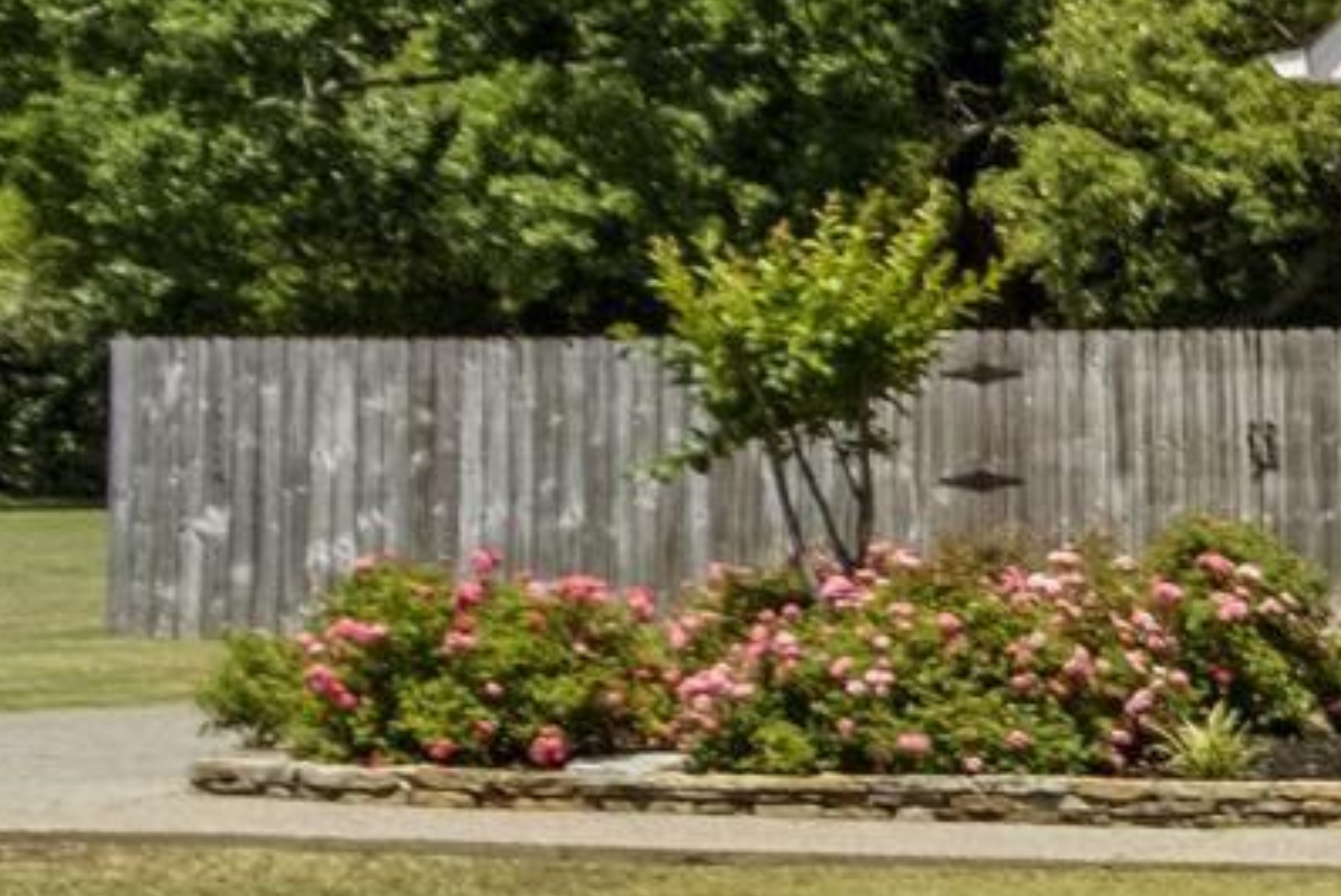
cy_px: 349
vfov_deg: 7.6
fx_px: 6784
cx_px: 4084
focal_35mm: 182
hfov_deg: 9.0
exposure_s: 1/500
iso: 400
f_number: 7.1
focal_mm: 19.1
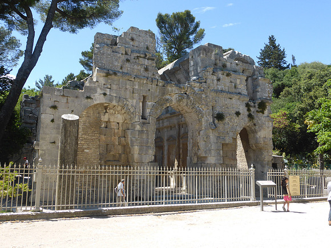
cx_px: 166
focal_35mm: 31
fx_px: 296
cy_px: 124
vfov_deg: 45.4
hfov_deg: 58.4
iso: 100
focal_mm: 5.4
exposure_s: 1/500
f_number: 3.6
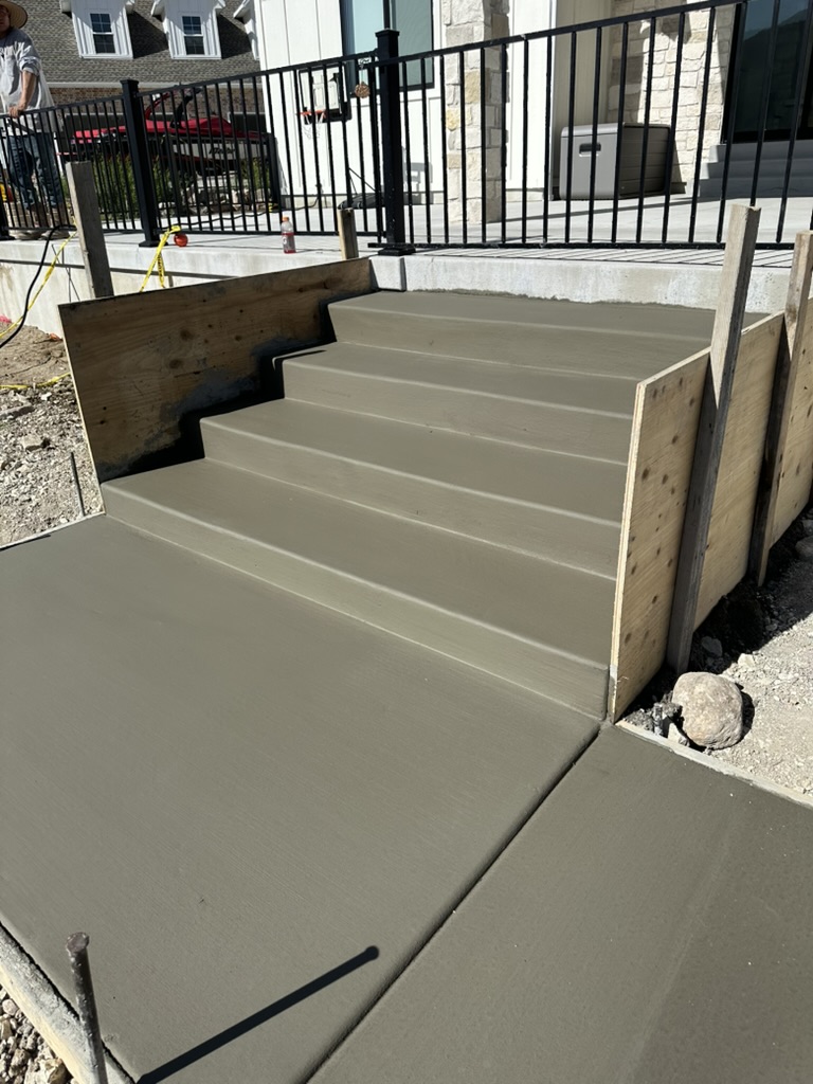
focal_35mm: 24
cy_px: 542
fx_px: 752
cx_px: 406
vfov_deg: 71.6
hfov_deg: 56.8
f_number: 1.78
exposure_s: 1/6211
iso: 80
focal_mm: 6.86
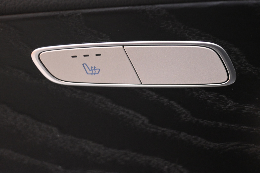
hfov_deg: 43.0
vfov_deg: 29.4
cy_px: 86
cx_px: 130
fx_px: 330
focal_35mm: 46
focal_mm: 30.5
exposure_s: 1/80
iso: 3200
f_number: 4.8
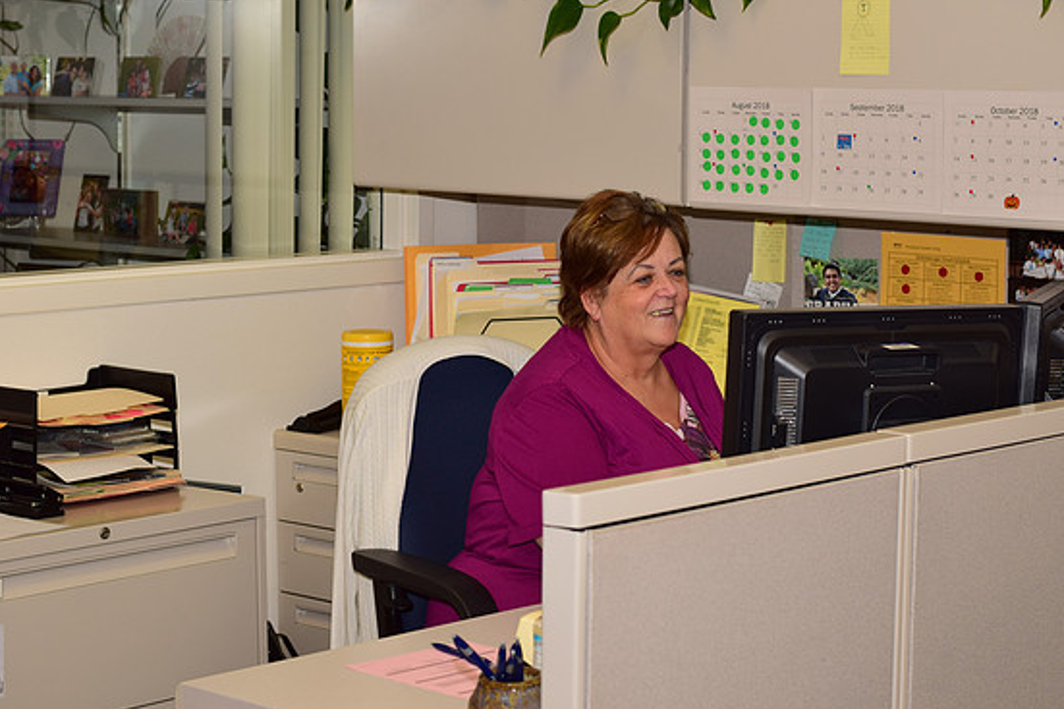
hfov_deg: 25.7
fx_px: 2334
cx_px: 512
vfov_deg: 17.3
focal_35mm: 79
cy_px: 343
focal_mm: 50
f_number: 5.6
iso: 400
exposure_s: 1/160
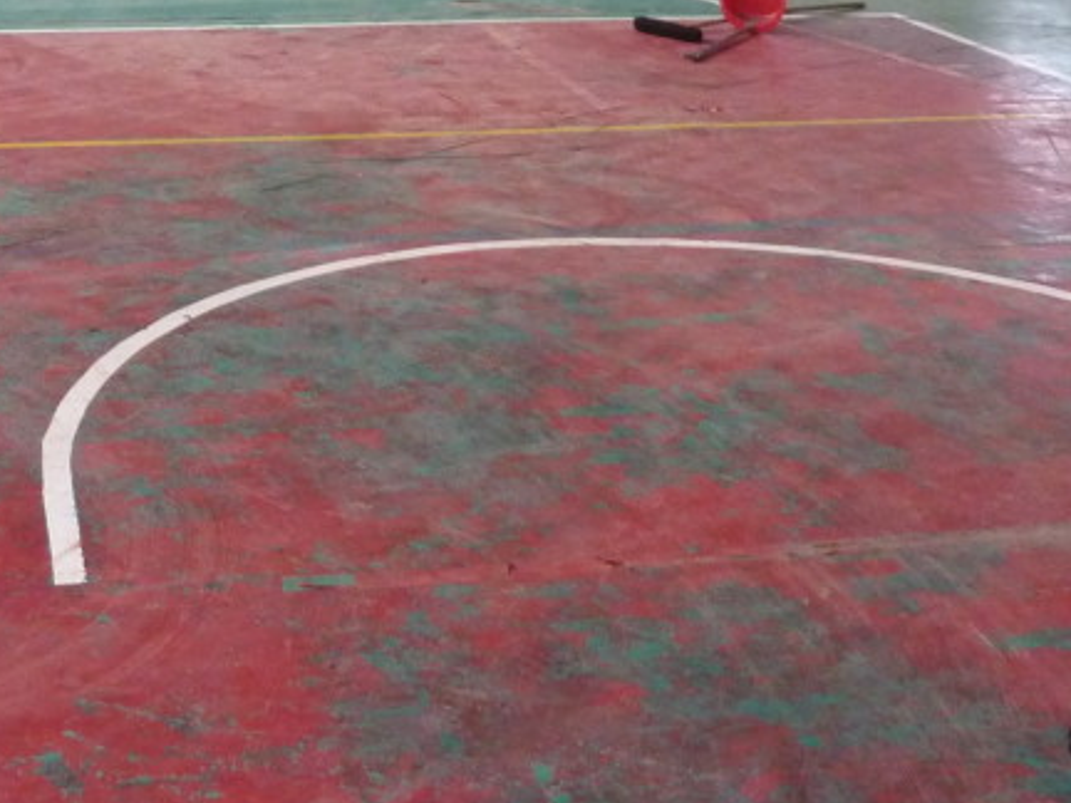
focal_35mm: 64
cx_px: 283
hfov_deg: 29.8
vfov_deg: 21.5
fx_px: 1980
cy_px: -126
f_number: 3.3
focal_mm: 4.4
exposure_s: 1/30
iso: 320
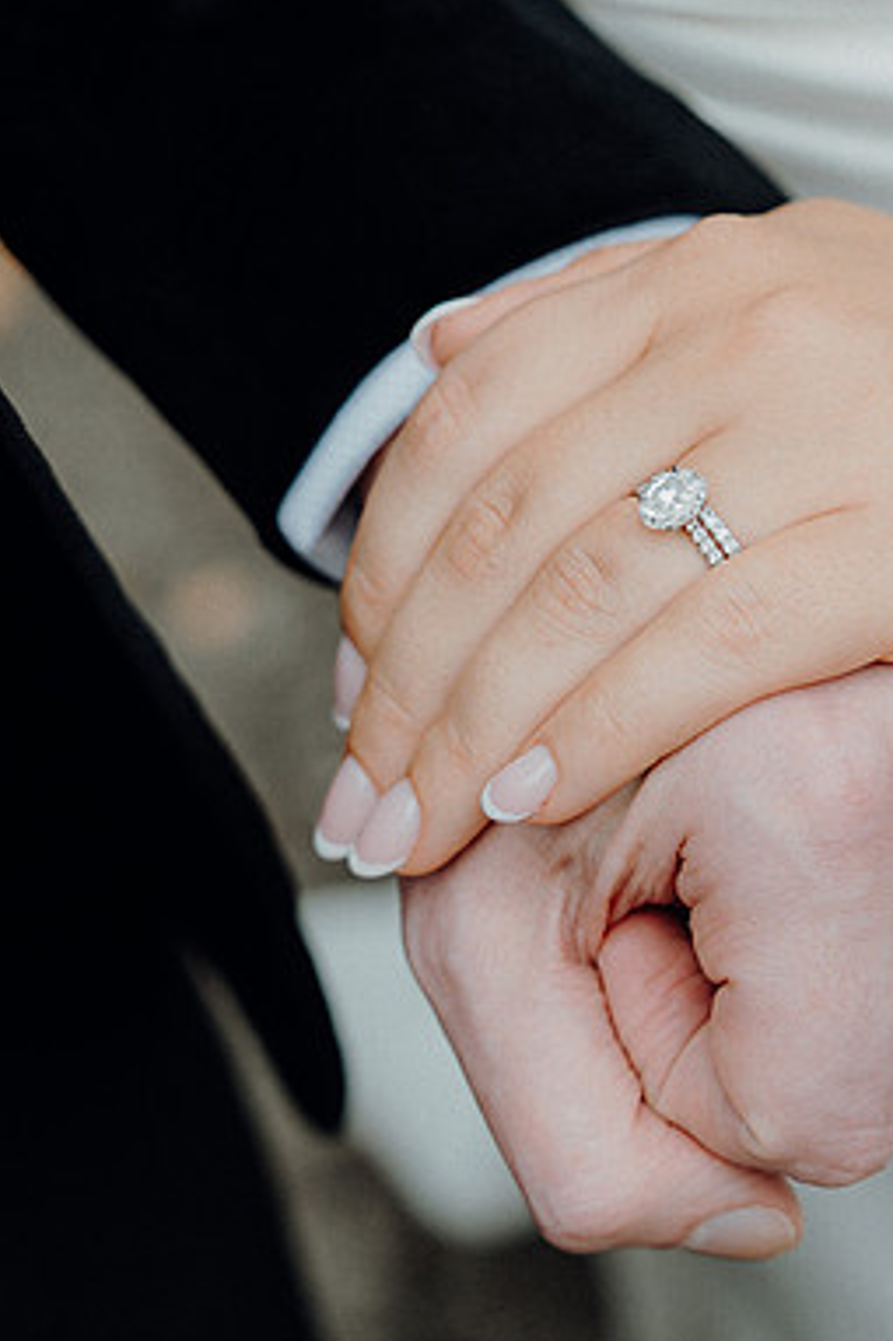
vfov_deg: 20.4
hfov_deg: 13.5
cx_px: 904
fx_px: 3724
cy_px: 670
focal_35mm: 100
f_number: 3.5
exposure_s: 1/250
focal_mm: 44
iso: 125
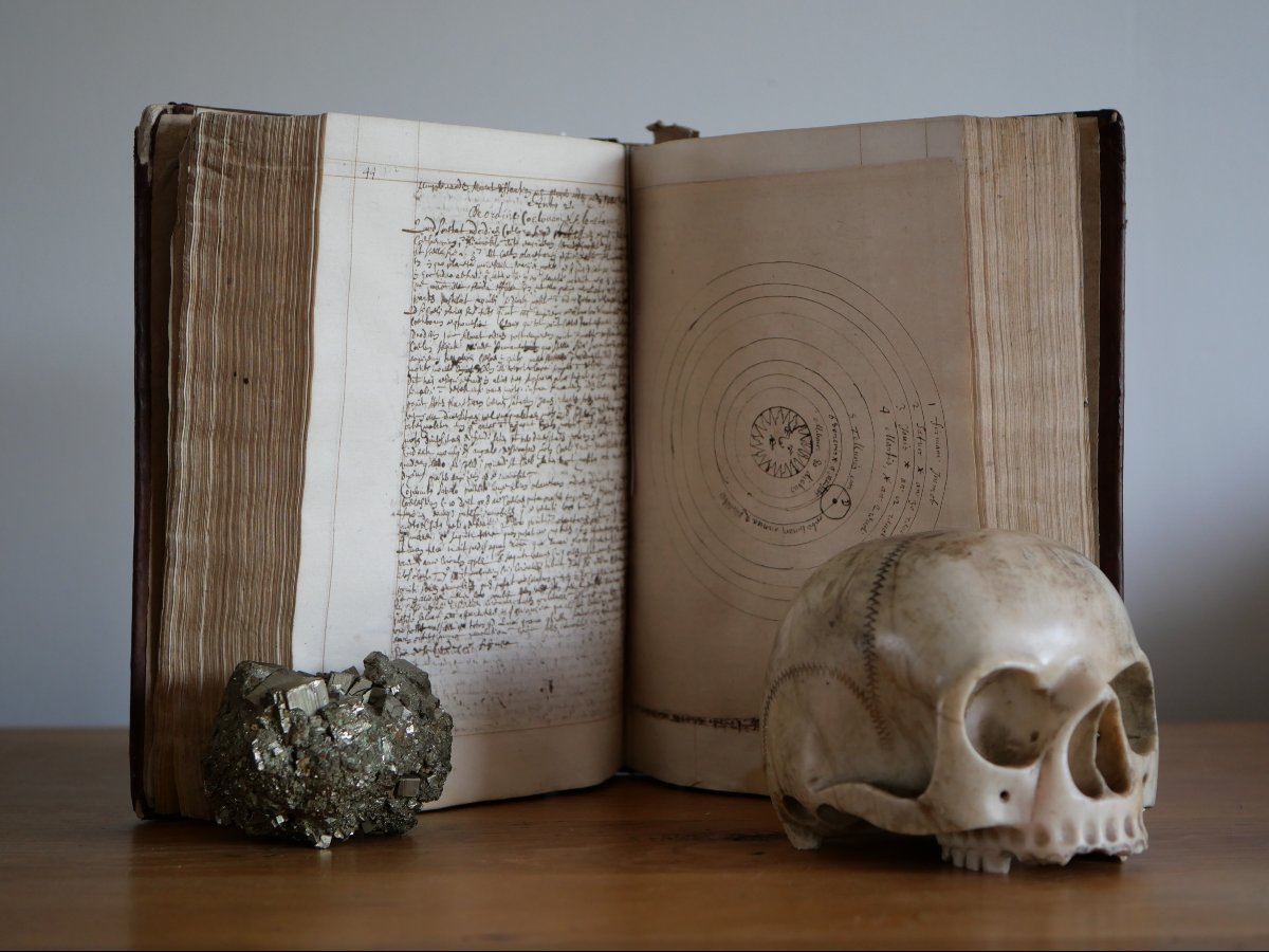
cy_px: 476
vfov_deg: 24.4
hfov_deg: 32.2
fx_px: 2200
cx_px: 634
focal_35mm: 60
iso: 500
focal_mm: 30
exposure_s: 1/125
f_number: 2.8
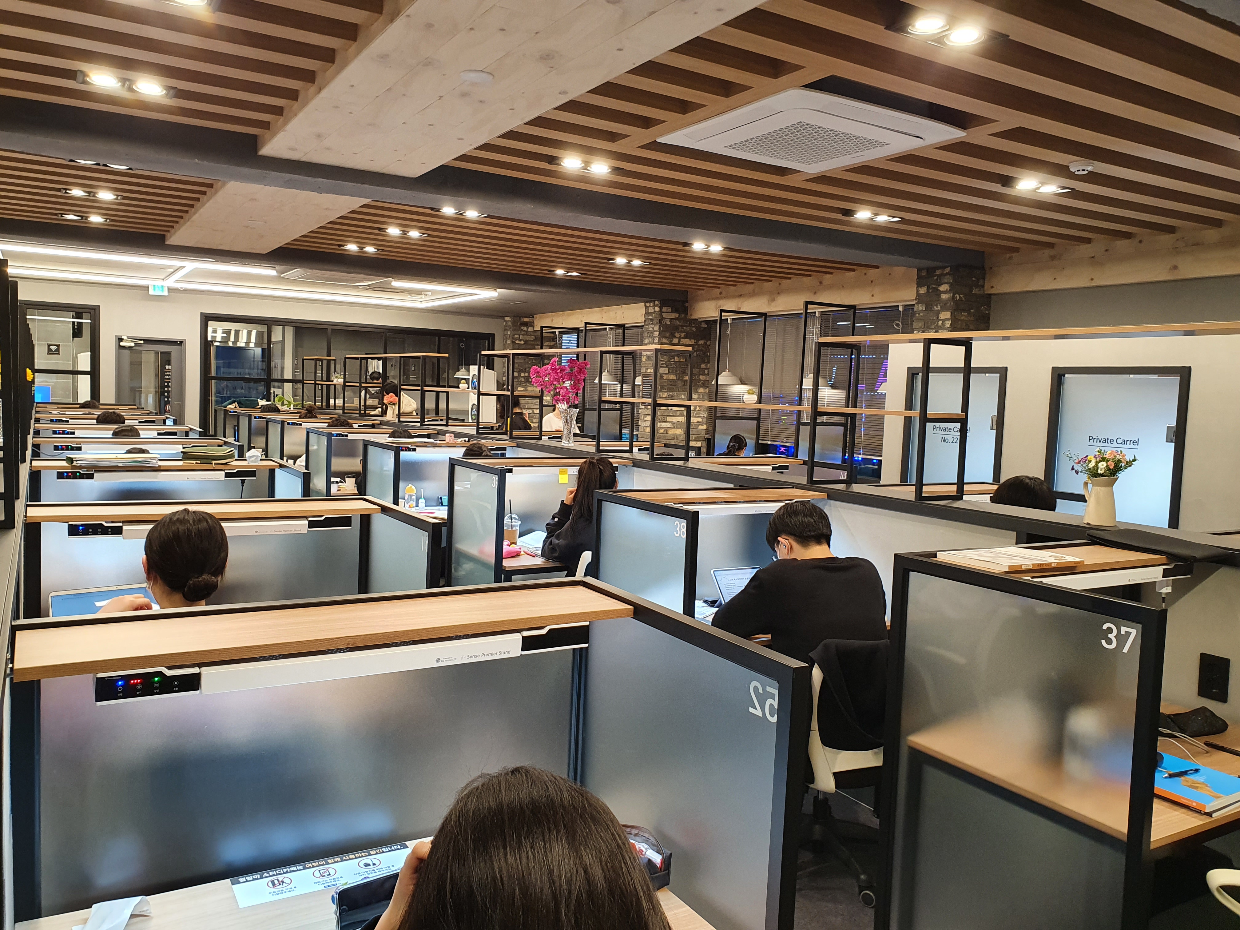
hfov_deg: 67.3
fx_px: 931
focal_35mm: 26
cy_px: 465
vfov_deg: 53.1
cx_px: 620
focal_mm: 4.32
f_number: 2.4
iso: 160
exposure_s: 1/40
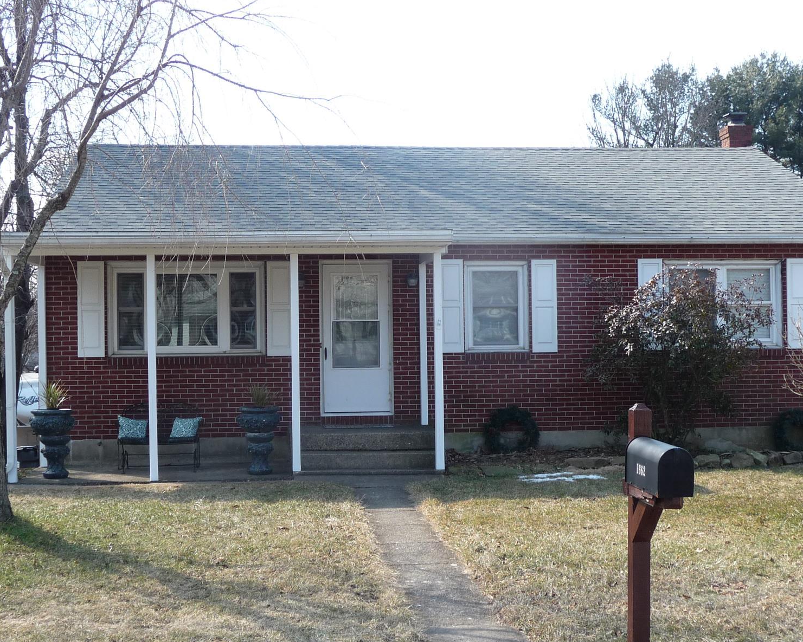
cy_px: 351
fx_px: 1283
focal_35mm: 54
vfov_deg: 28.1
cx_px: 404
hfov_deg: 34.7
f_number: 3.9
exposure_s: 1/160
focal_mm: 6.7
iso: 100
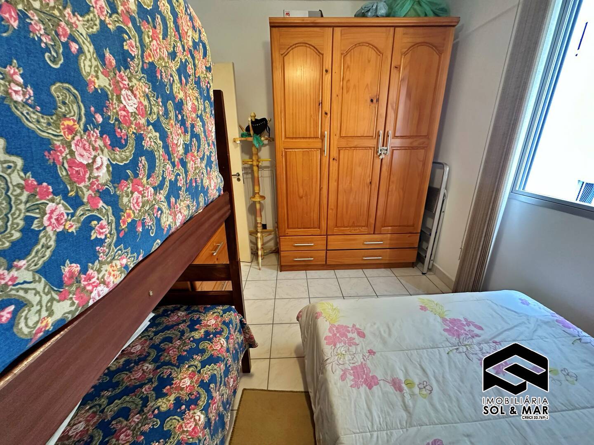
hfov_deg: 102.1
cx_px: 297
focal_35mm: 14
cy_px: 222
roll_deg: +1.0
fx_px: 240
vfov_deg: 85.7
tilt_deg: -19.5
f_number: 2.2
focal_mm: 2.22
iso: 500
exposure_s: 1/60
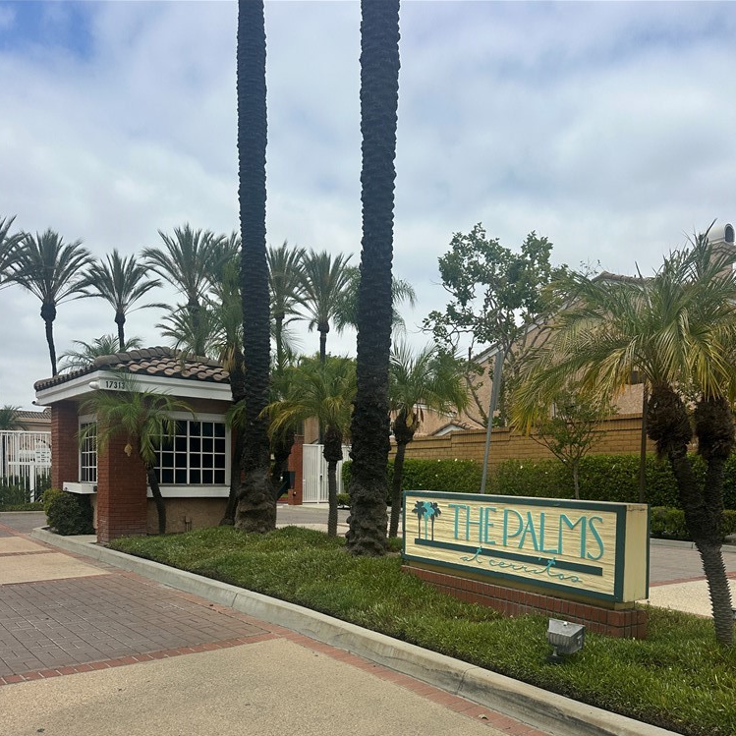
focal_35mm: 29
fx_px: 698
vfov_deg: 54.3
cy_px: 502
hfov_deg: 55.6
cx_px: 367
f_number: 1.78
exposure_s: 1/7576
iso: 80
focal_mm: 6.86
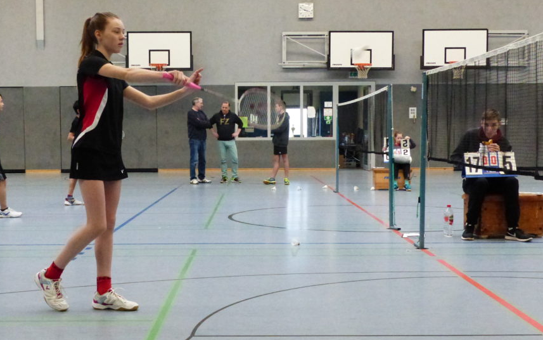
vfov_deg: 22.8
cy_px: 186
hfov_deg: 35.6
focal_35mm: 57
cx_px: 239
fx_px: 844
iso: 1600
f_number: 4
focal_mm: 8.1
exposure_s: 1/160
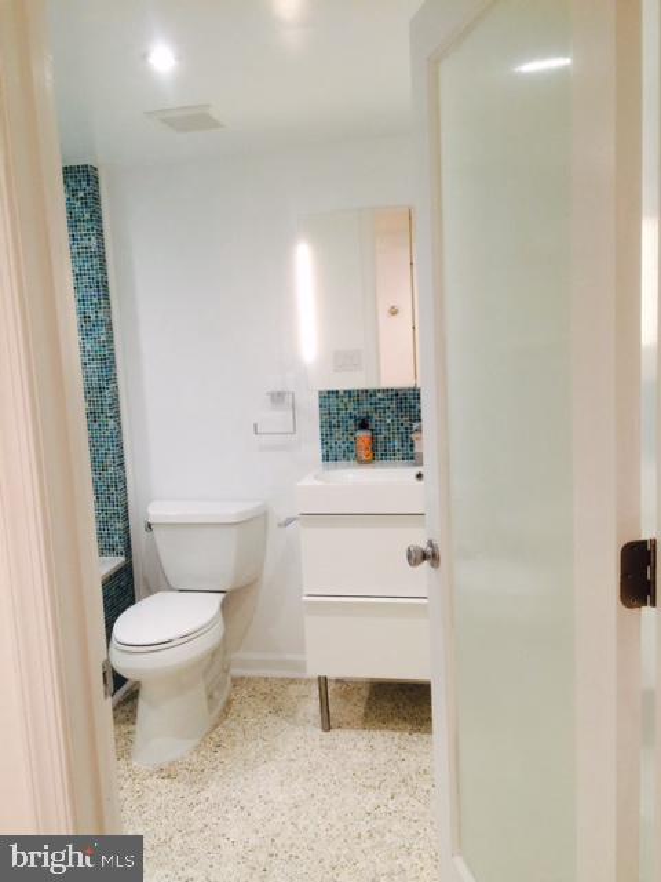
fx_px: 738
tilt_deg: -9.5
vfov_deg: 61.7
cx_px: 330
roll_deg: +4.4
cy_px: 441
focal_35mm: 29
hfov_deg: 48.2
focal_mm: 4.15
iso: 40
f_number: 2.2
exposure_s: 1/30
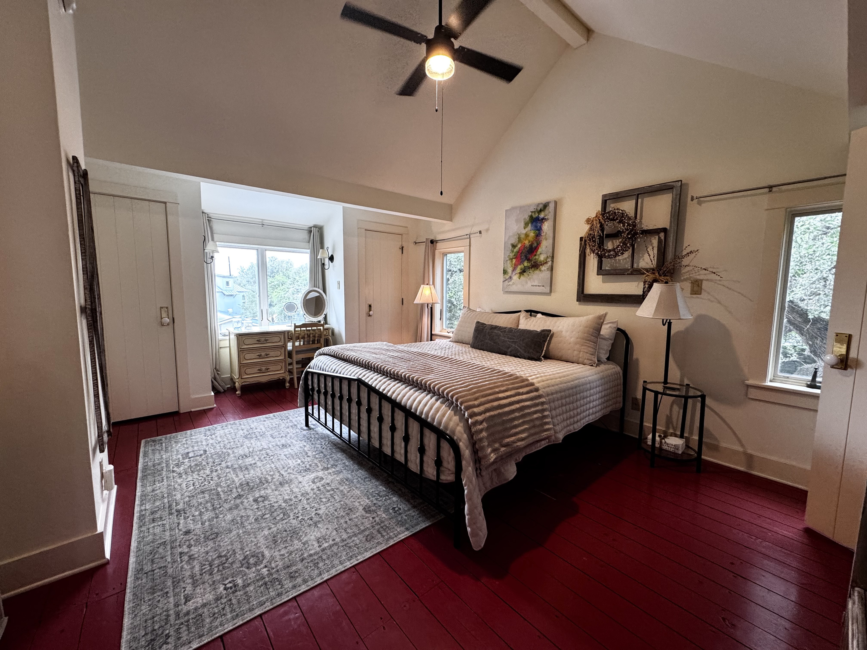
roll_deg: -0.9
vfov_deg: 85.7
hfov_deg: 102.1
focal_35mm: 14
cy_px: 325
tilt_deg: -6.4
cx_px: 434
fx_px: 351
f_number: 2.2
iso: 250
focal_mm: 2.22
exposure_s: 1/120
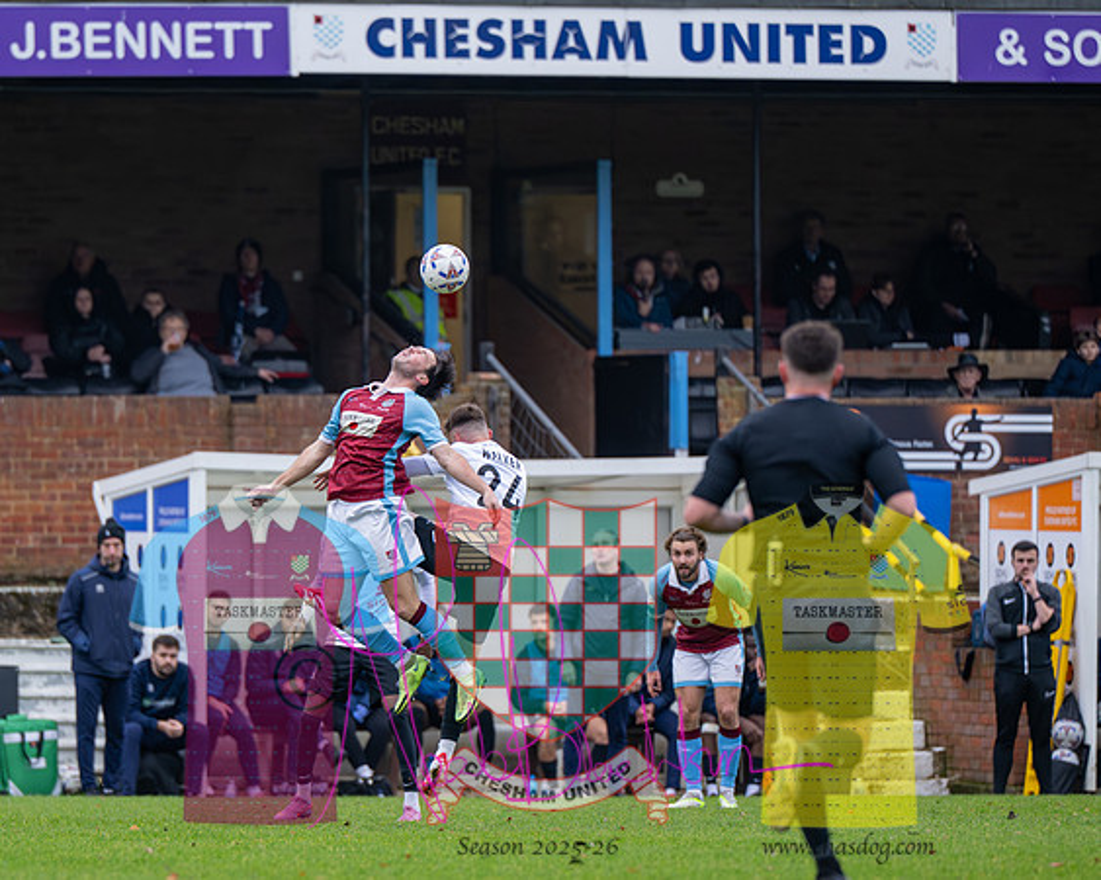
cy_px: 437
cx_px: 469
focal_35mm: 355
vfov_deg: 4.4
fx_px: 11563
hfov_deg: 5.5
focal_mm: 200
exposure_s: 1/1000
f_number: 2.8
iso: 1600
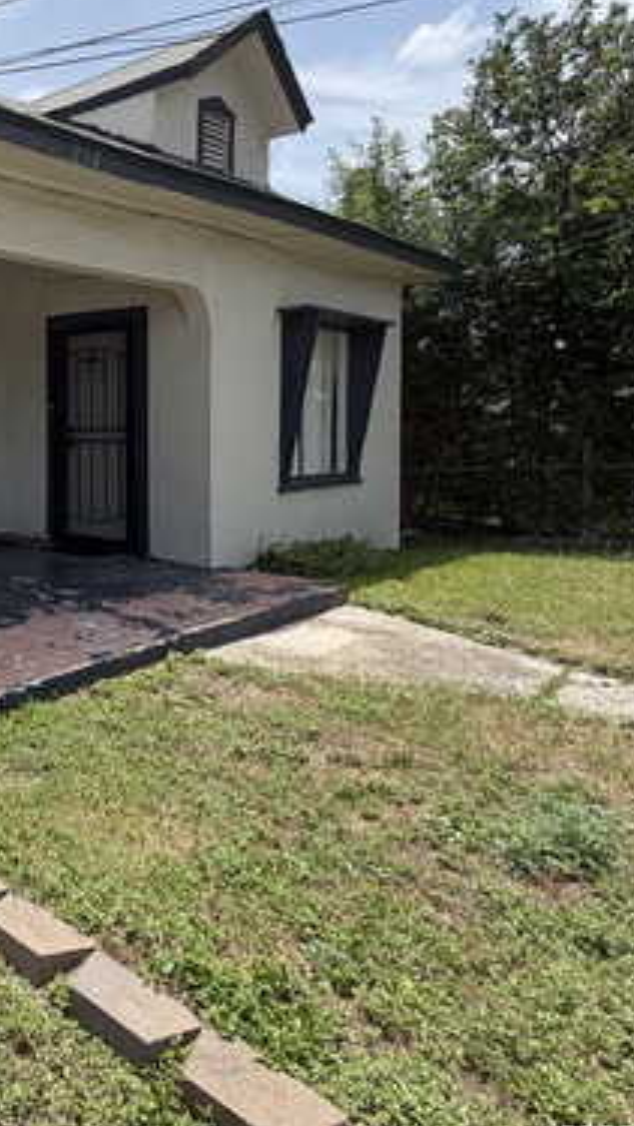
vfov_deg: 70.9
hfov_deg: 33.9
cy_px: 432
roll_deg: -0.6
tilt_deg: -1.3
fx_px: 777
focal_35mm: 26
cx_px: -162
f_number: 2.2
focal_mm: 2.22
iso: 20
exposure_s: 1/864
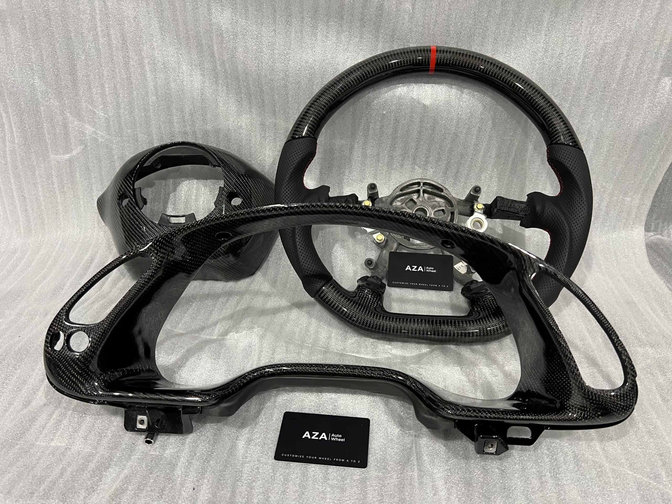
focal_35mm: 26
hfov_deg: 67.3
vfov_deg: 53.1
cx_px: 336
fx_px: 505
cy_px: 252
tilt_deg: -35.1
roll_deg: +0.5
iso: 250
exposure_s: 1/60
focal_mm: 5.7
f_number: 1.5
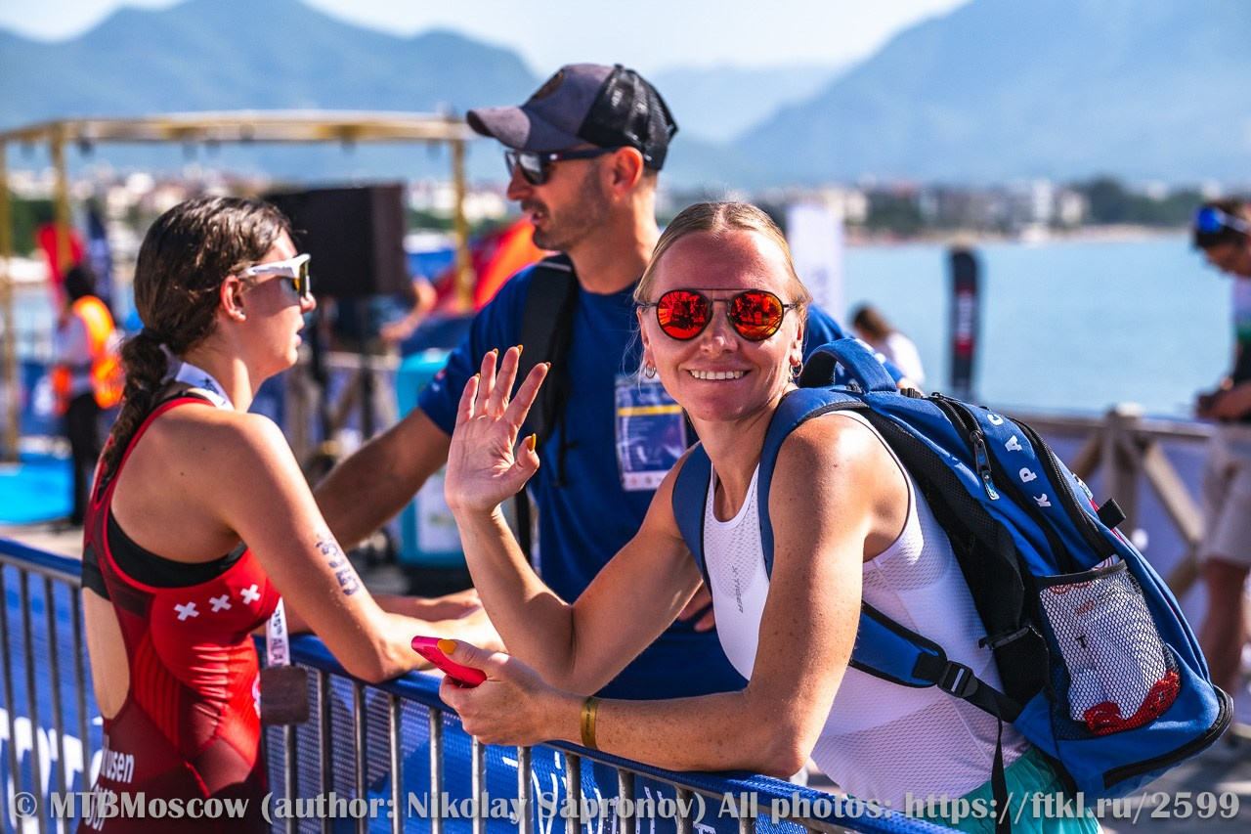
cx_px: 626
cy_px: 417
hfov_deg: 21.5
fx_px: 3301
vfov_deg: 14.4
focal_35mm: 95
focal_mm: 95
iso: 320
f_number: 5
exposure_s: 1/3200
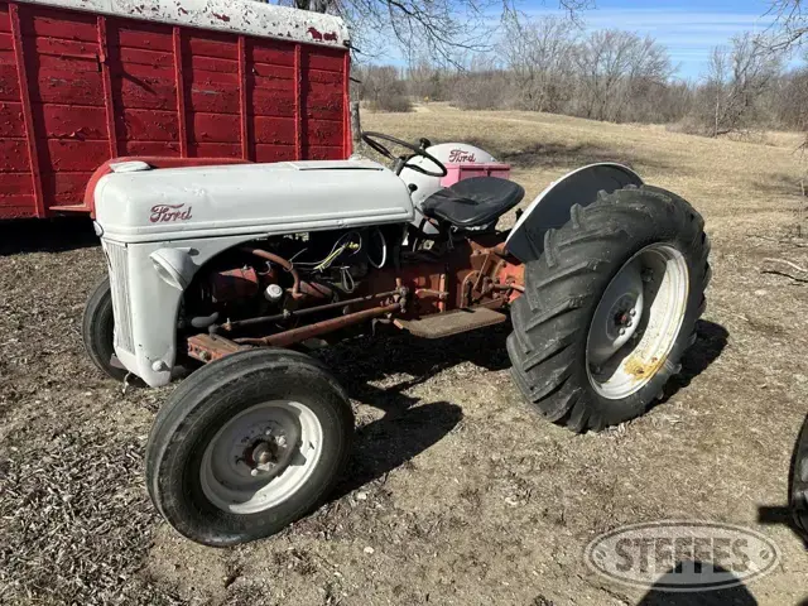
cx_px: 404
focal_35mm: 24
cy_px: 303
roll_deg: -2.9
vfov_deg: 56.8
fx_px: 560
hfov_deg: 71.6
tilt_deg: -19.2
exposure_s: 1/4348
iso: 80
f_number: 1.78
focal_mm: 6.86
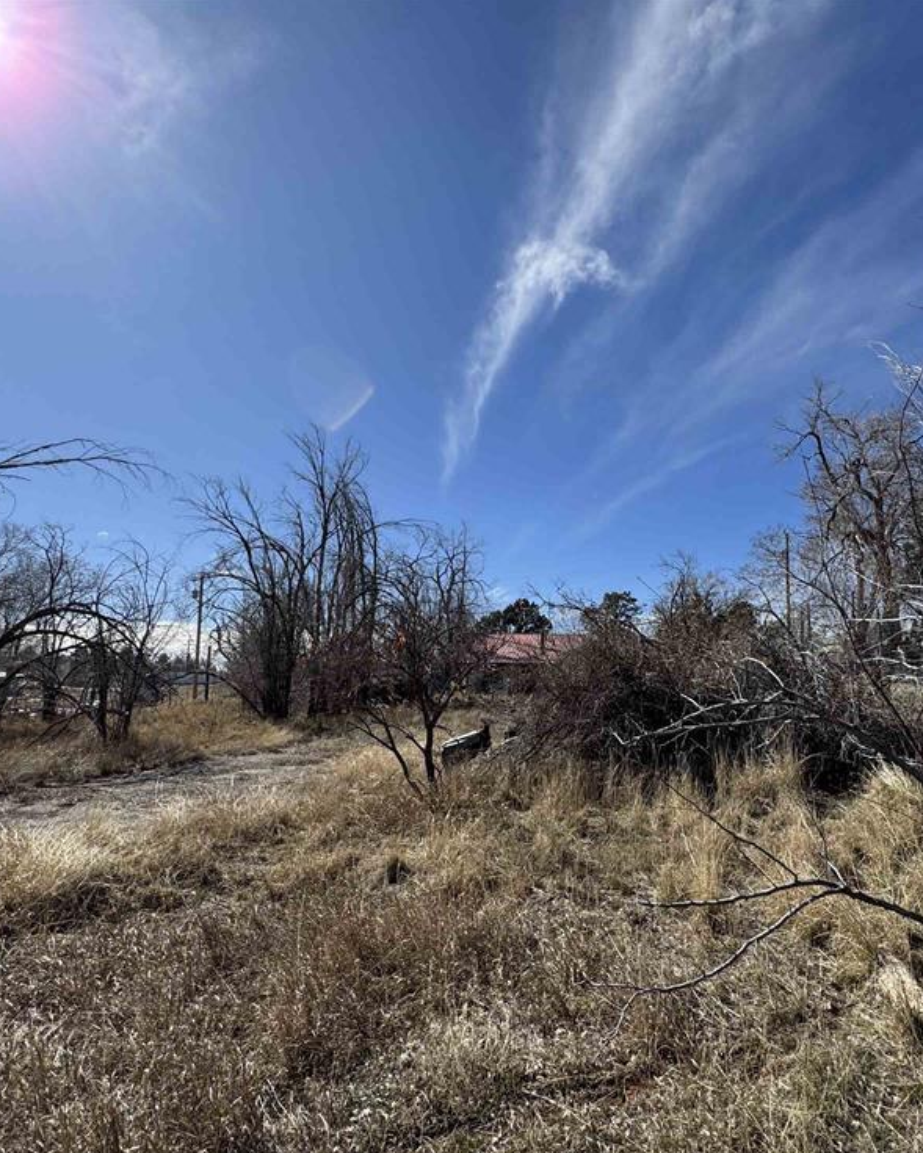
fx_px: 649
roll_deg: -1.9
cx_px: 534
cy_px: 598
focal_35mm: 19
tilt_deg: +7.6
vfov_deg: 83.2
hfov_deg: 70.4
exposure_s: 1/2208
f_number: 2.2
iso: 50
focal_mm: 2.22
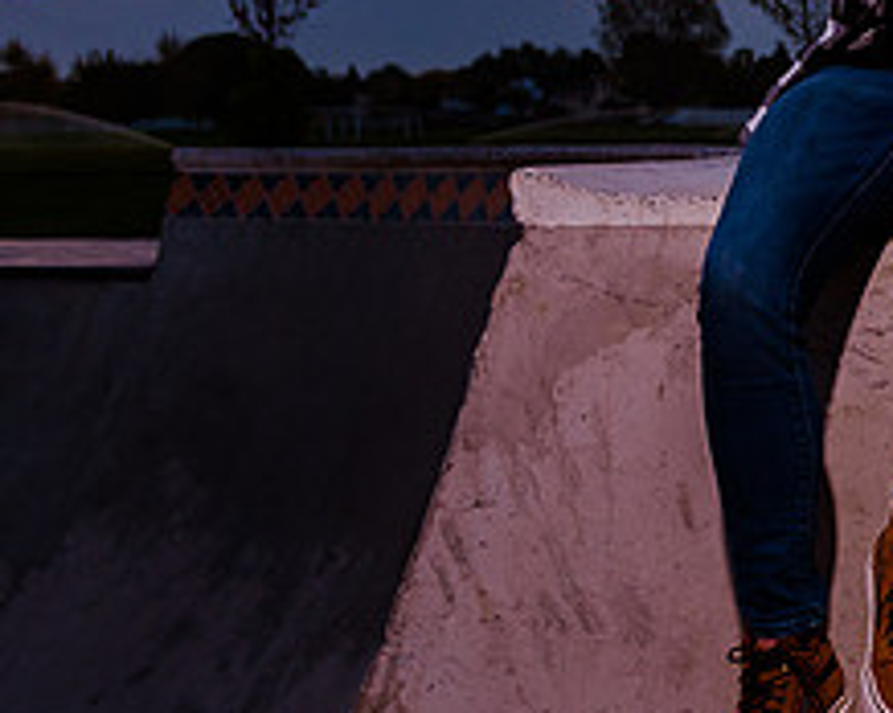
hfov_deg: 18.7
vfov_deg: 16.0
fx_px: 2509
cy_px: 77
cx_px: 1172
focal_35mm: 95
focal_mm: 32
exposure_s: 1/320
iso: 400
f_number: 5
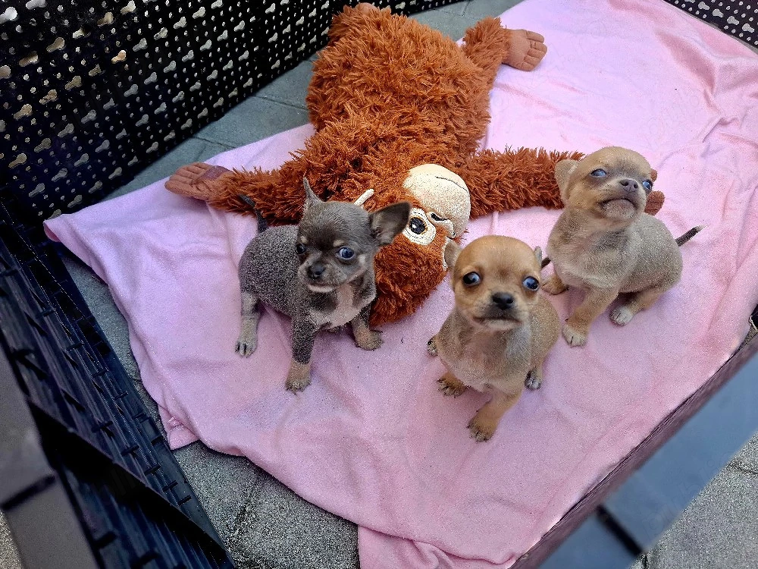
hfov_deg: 73.9
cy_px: 284
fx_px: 504
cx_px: 379
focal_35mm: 23
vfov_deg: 58.9
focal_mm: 5.54
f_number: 1.8
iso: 50
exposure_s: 1/110
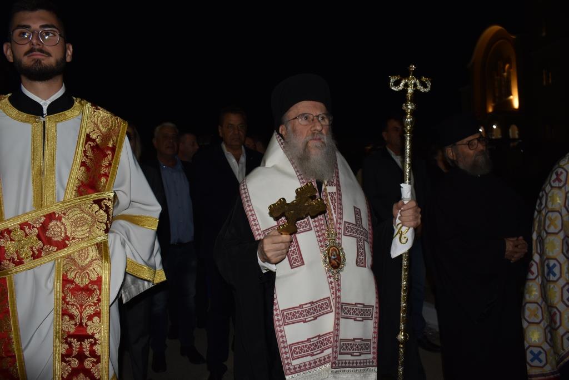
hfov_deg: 67.4
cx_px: 284
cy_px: 190
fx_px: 427
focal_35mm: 27
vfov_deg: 47.9
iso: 200
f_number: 5.6
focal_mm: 18
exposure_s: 1/30
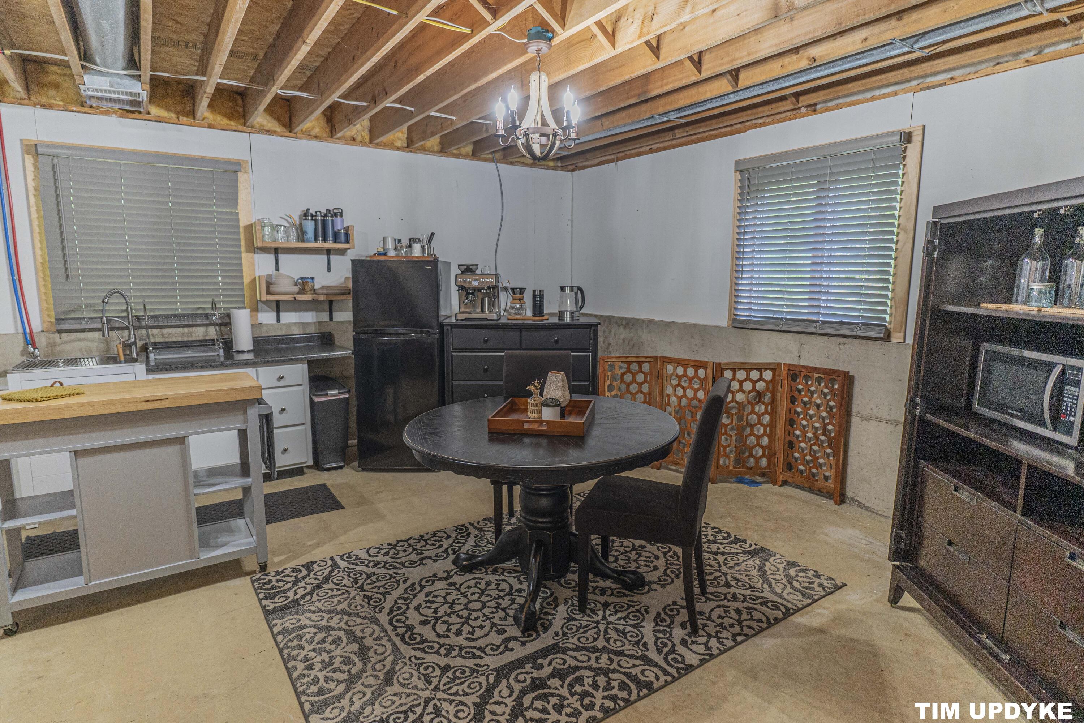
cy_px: 362
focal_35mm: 20
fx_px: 602
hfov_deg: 84.0
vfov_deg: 61.9
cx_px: 542
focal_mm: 20
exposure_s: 1/60
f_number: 2.8
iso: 1000
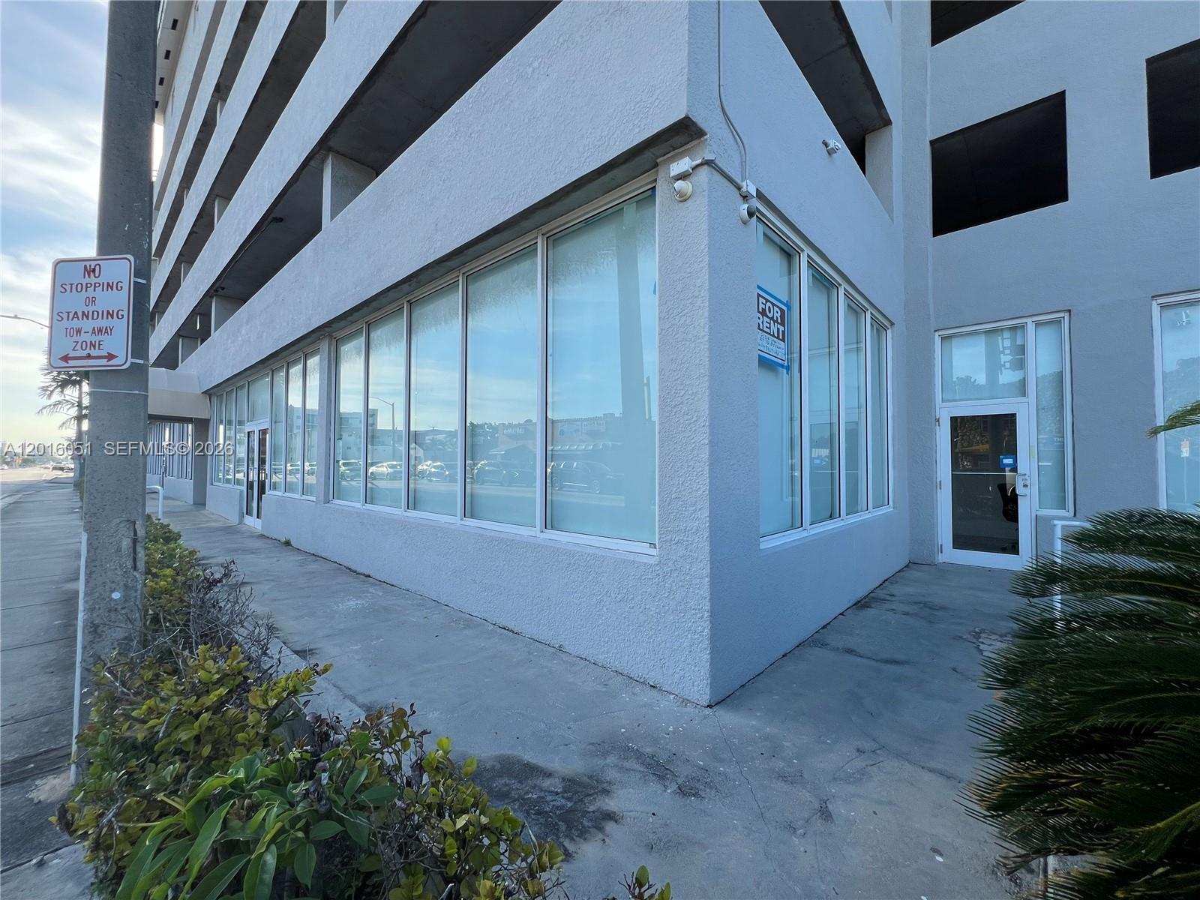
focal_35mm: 13
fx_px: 451
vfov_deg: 89.9
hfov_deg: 106.2
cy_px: 450
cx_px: 600
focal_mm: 1.57
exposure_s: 1/612
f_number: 1.8
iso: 32
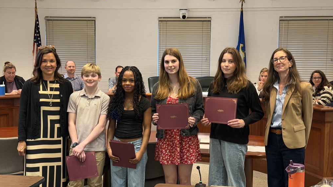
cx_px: 165
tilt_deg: -4.9
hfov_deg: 39.2
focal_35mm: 53
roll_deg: -0.4
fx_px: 468
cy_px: 103
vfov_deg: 22.6
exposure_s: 1/30
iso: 400
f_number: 1.78
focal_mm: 6.76
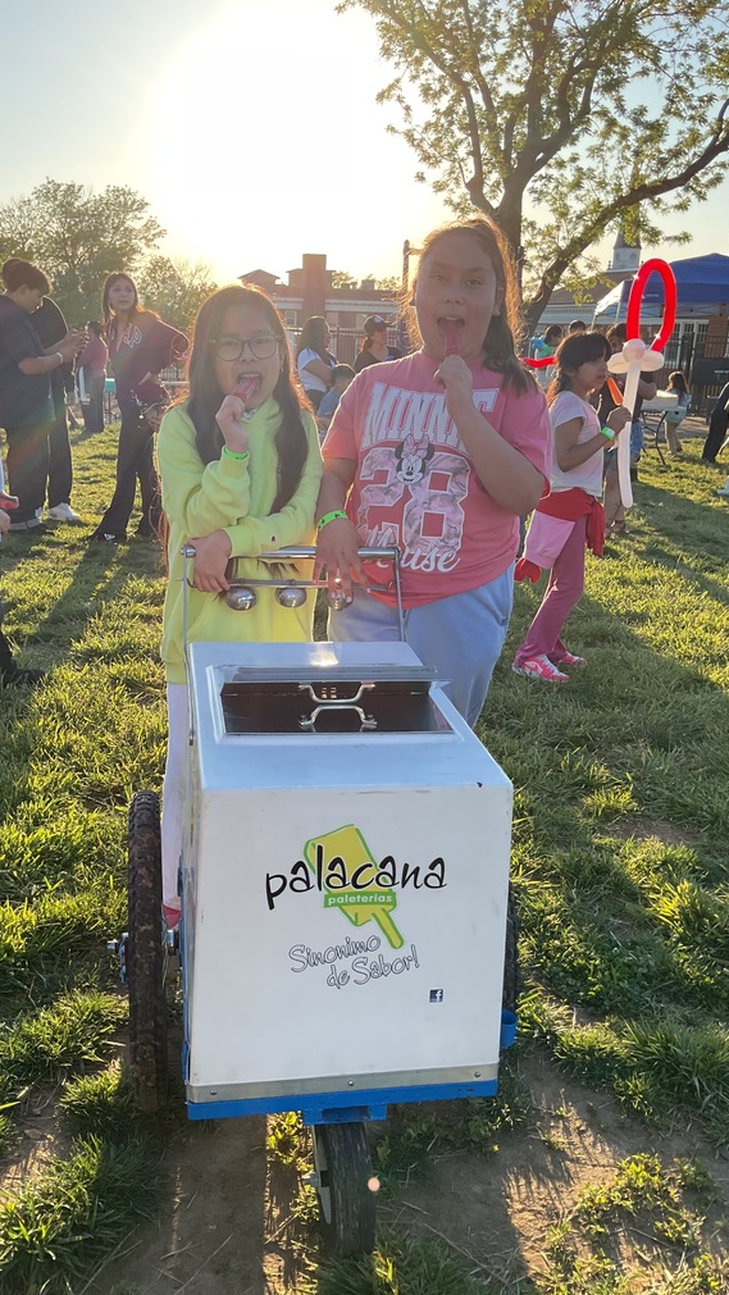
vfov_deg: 61.0
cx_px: 338
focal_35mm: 32
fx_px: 1099
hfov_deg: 36.7
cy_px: 649
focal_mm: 3
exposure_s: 1/586
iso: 16
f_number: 1.8
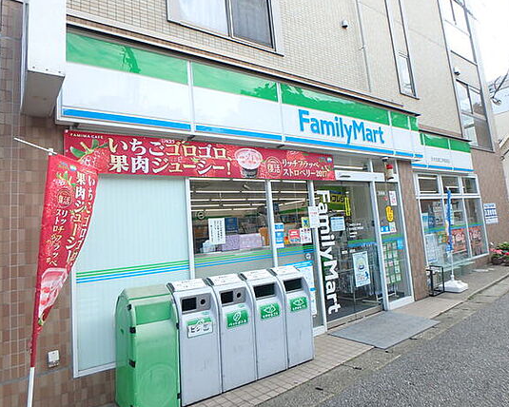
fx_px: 346
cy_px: 196
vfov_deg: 60.9
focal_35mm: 23
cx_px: 267
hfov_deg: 72.5
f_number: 3.5
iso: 125
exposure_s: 1/250
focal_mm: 3.7
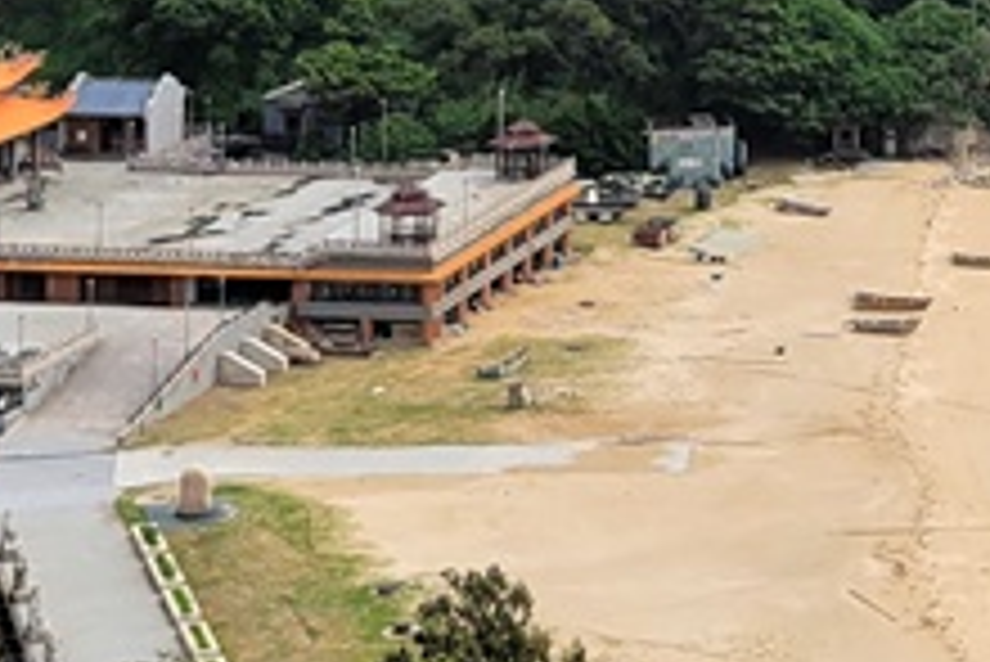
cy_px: -410
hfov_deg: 15.1
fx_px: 3385
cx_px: 1606
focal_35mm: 123
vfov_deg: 10.7
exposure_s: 1/3336
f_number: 1.8
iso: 40
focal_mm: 5.4
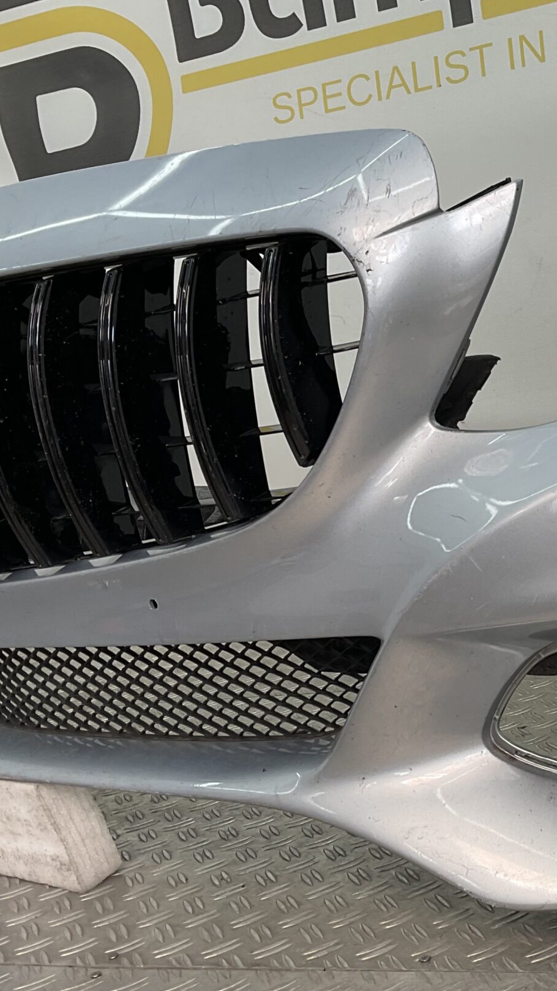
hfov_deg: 23.1
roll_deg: +9.2
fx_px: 1313
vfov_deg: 41.2
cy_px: 576
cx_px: 544
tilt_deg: -14.2
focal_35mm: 50
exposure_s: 1/130
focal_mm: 3
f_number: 1.8
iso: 16
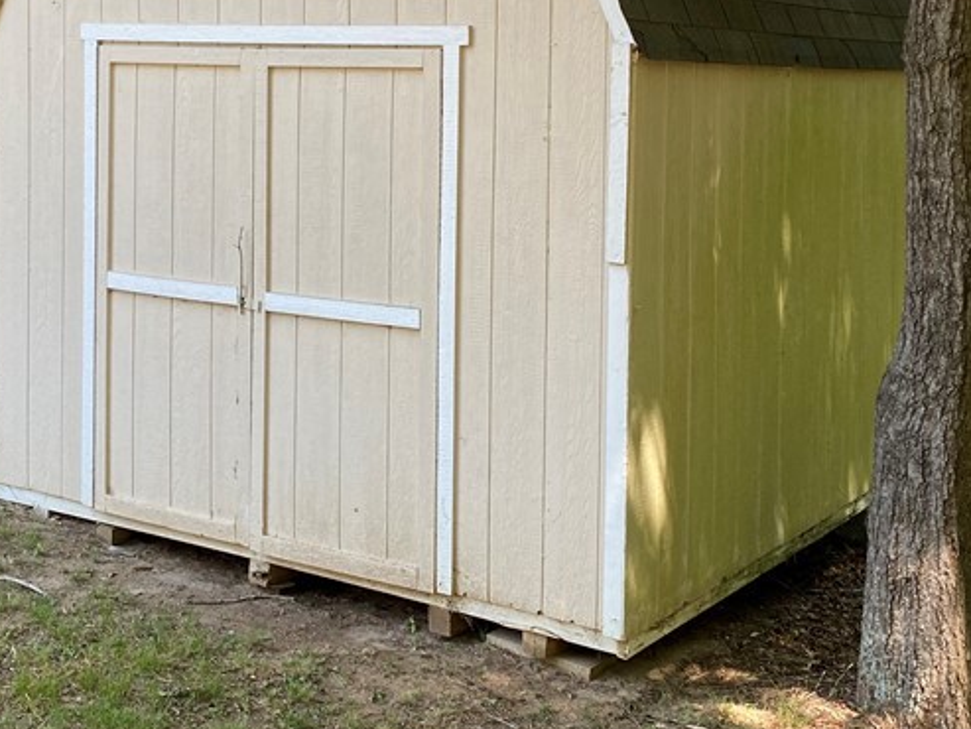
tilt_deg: -2.7
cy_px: 124
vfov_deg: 26.4
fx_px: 1515
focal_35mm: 54
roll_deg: -0.6
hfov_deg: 35.5
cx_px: 445
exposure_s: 1/122
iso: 32
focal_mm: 4.25
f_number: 1.8
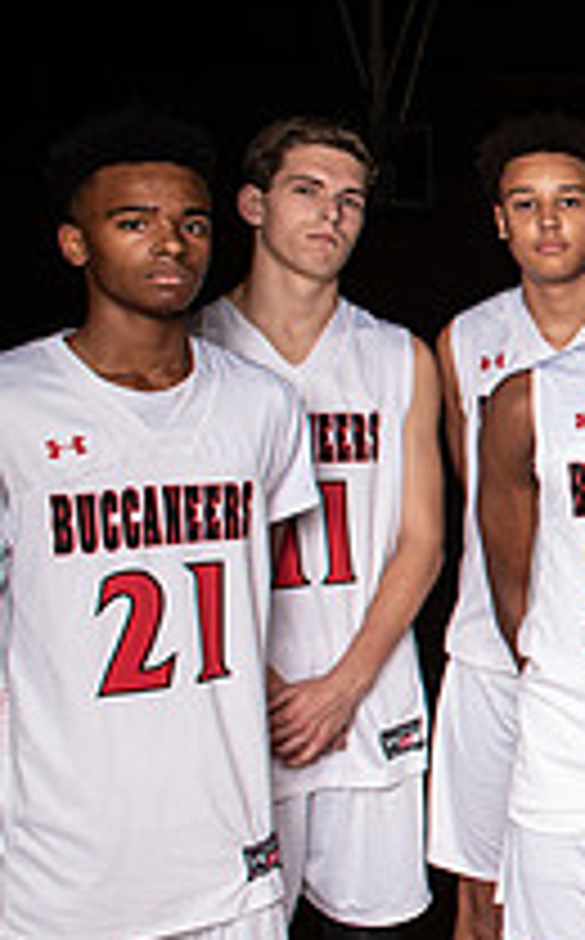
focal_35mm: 68
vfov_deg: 30.2
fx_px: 1741
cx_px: 1197
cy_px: 434
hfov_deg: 15.1
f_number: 14
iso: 320
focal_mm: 24
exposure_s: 1/200
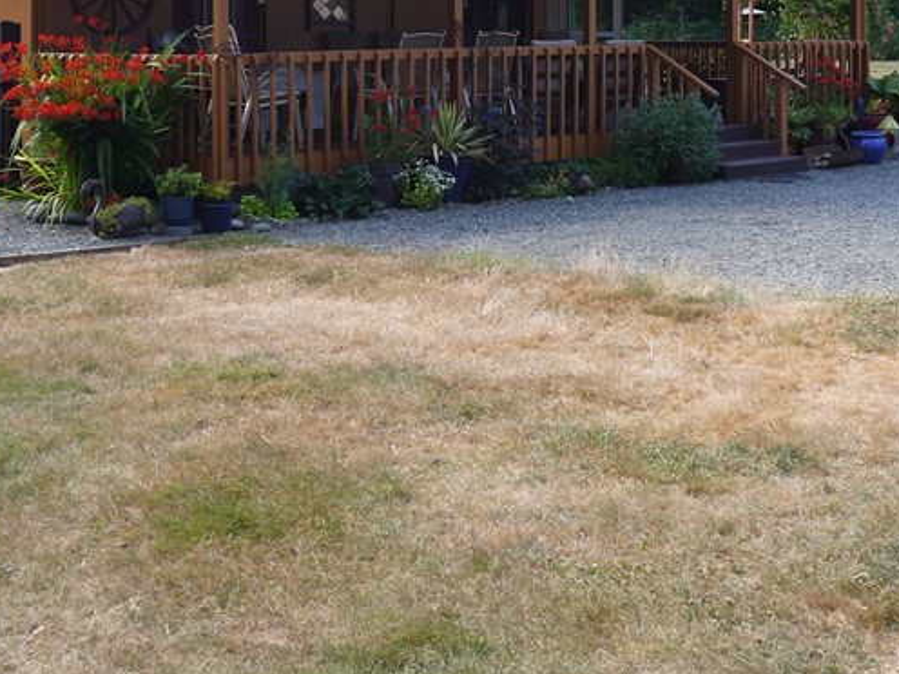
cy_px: 85
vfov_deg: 21.8
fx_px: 1714
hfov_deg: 29.4
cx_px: 444
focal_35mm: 66
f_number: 5
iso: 160
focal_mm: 16
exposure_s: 1/200
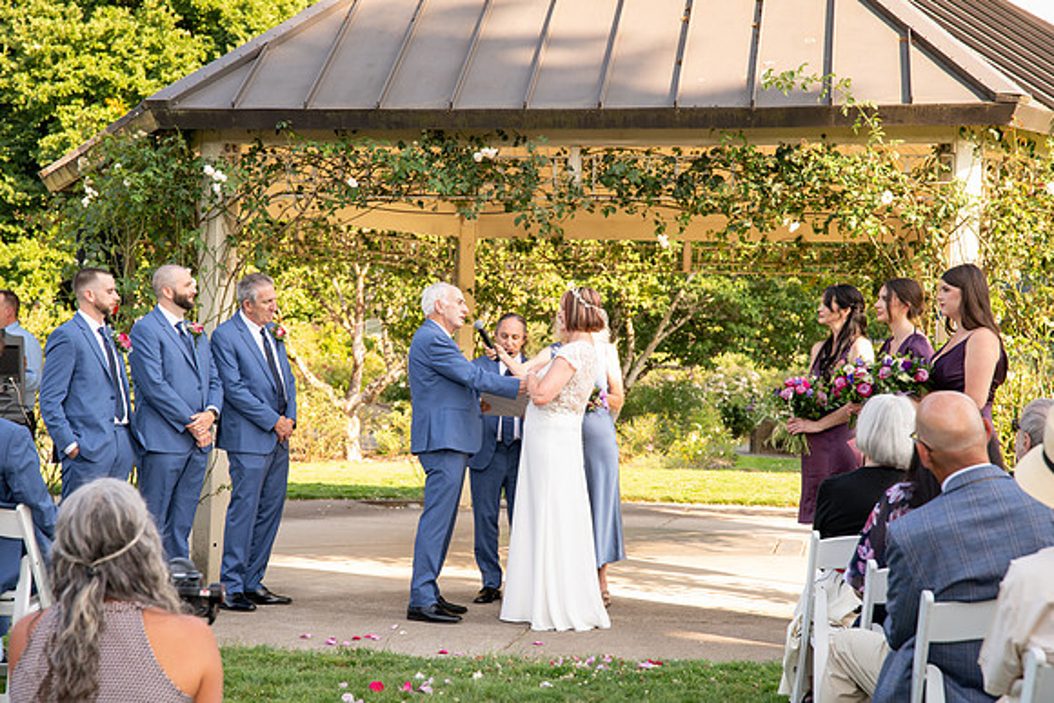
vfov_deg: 19.5
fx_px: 2050
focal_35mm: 70
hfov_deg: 28.8
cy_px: 352
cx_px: 527
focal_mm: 70
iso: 640
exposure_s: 1/400
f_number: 5.6
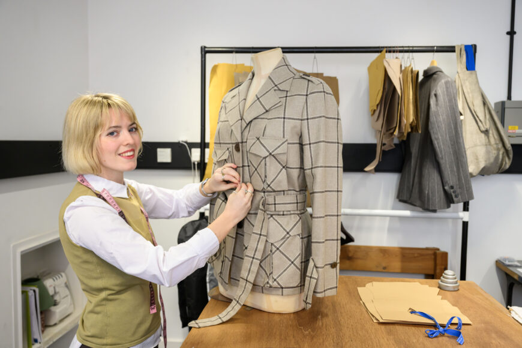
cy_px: 174
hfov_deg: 58.0
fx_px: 471
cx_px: 261
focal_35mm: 32
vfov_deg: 40.5
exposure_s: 1/125
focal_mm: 32.5
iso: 2000
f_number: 5
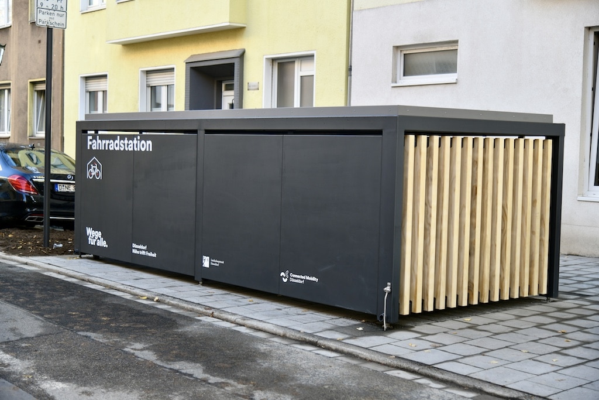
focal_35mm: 52
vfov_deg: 26.0
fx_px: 865
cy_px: 200
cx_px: 300
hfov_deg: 38.2
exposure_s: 1/100
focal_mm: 52
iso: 160
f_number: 4
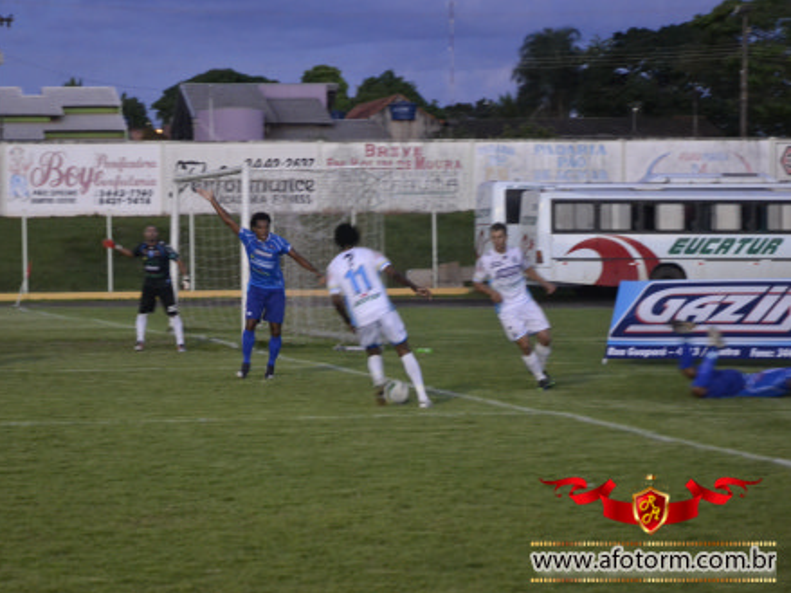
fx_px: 2627
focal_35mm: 115
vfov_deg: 12.9
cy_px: 298
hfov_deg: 17.1
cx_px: 342
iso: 3200
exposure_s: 1/60
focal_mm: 70
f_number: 5.3
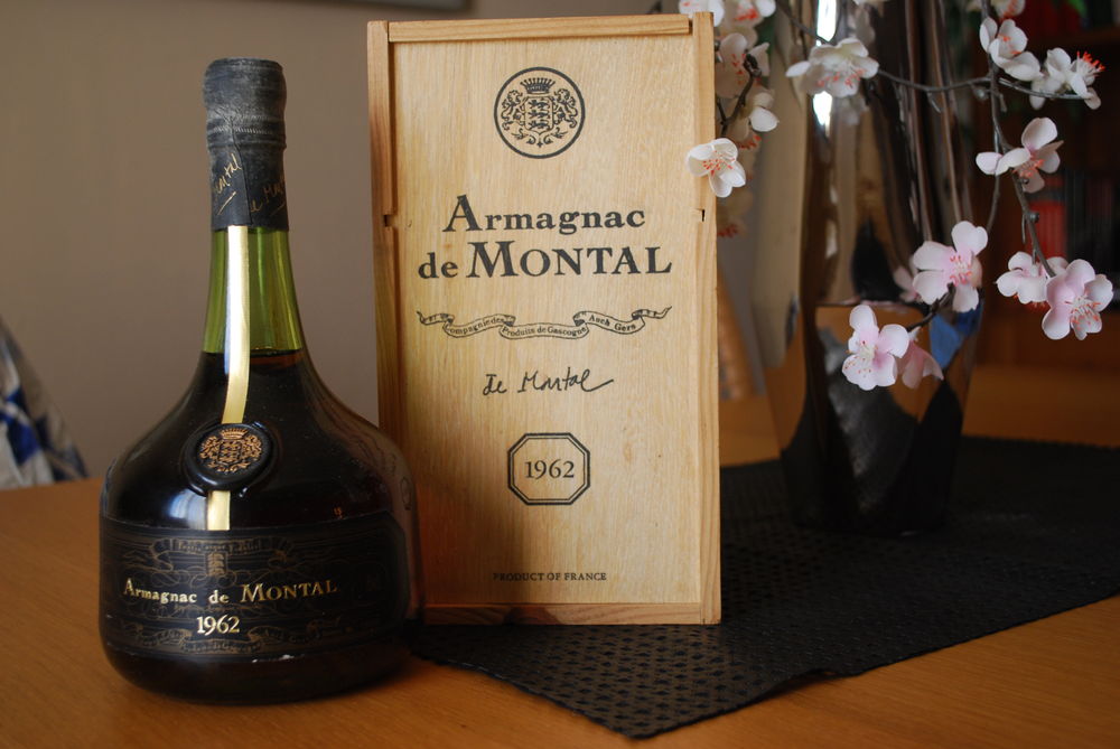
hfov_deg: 43.6
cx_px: 560
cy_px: 374
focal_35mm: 45
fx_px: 1401
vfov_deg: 29.9
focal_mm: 30
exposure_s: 1/30
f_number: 4.8
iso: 280
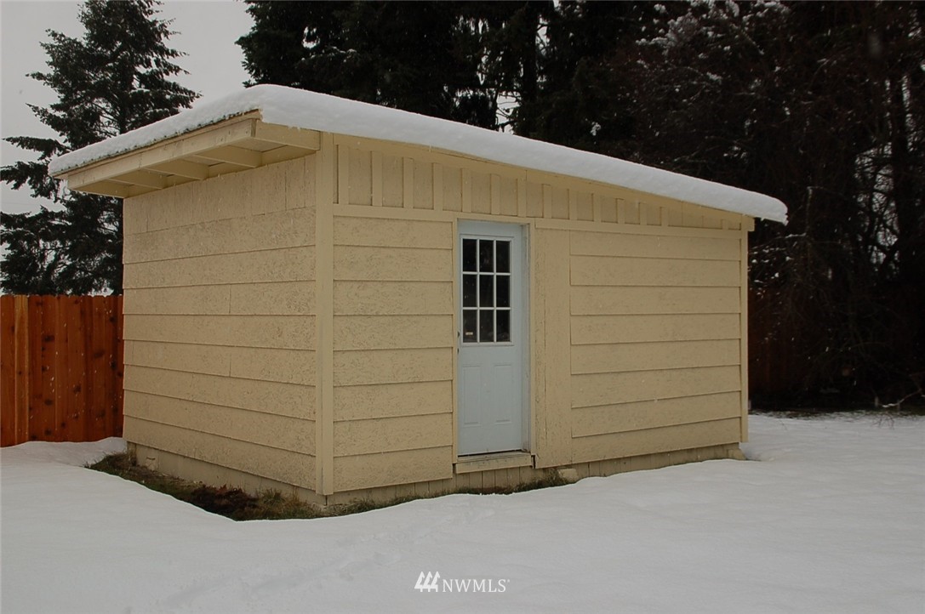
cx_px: 462
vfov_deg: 31.8
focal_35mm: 42
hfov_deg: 46.4
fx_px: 1078
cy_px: 307
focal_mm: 28
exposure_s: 1/250
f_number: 8
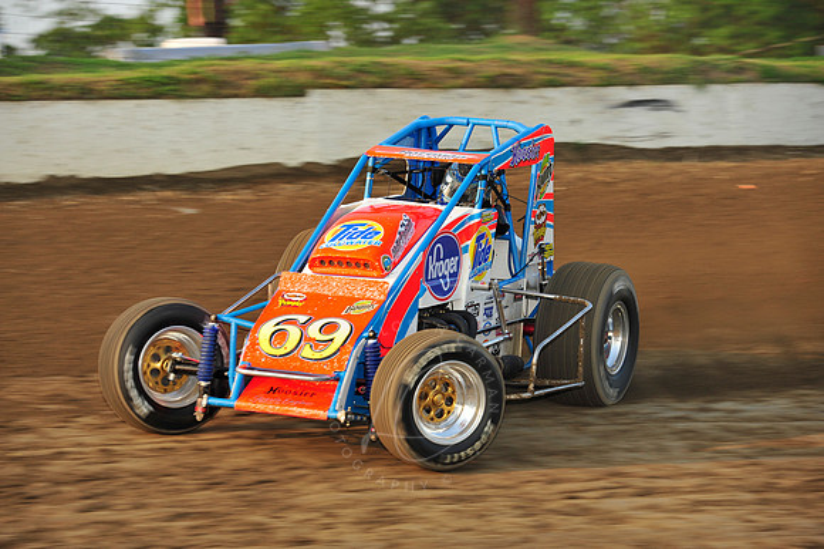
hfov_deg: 12.1
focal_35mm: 170
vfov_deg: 8.1
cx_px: 412
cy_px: 274
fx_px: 3889
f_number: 8
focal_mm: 170
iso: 400
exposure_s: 1/320
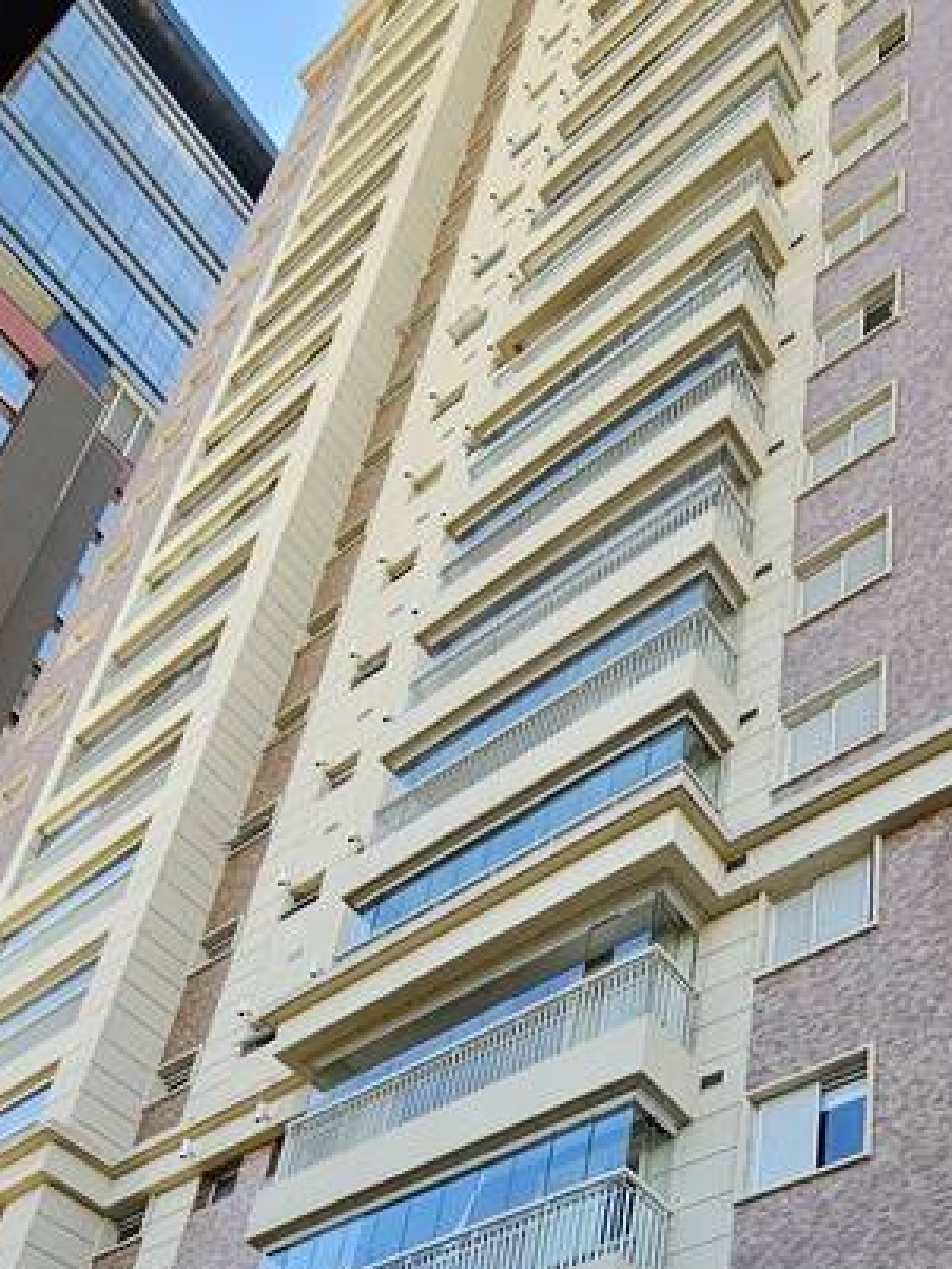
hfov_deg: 39.2
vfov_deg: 40.3
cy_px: 1456
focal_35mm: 35
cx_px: 753
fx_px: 1283
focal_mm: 2.2
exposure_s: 1/243
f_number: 2.2
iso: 50
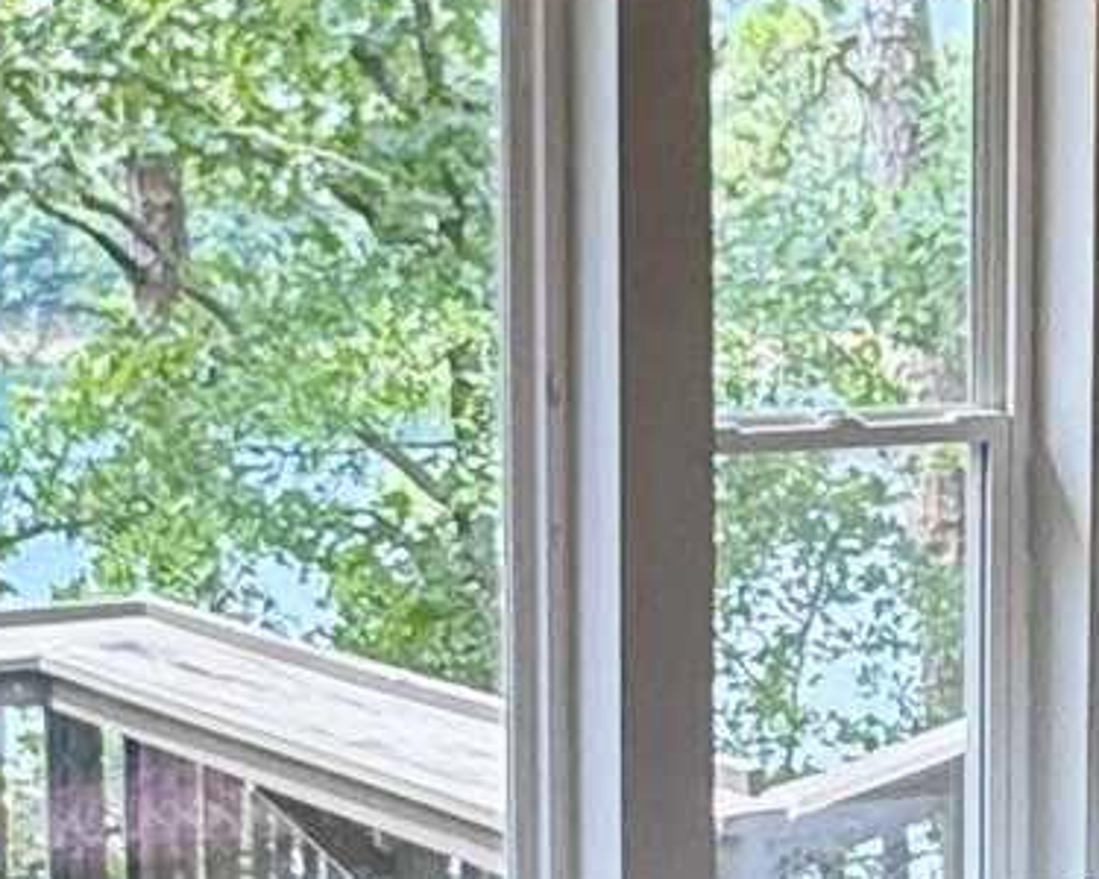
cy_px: 612
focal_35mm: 112
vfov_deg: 13.7
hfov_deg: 17.0
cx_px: 850
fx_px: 3643
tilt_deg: -7.3
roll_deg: -0.1
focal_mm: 2.22
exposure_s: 1/120
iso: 50
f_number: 2.2
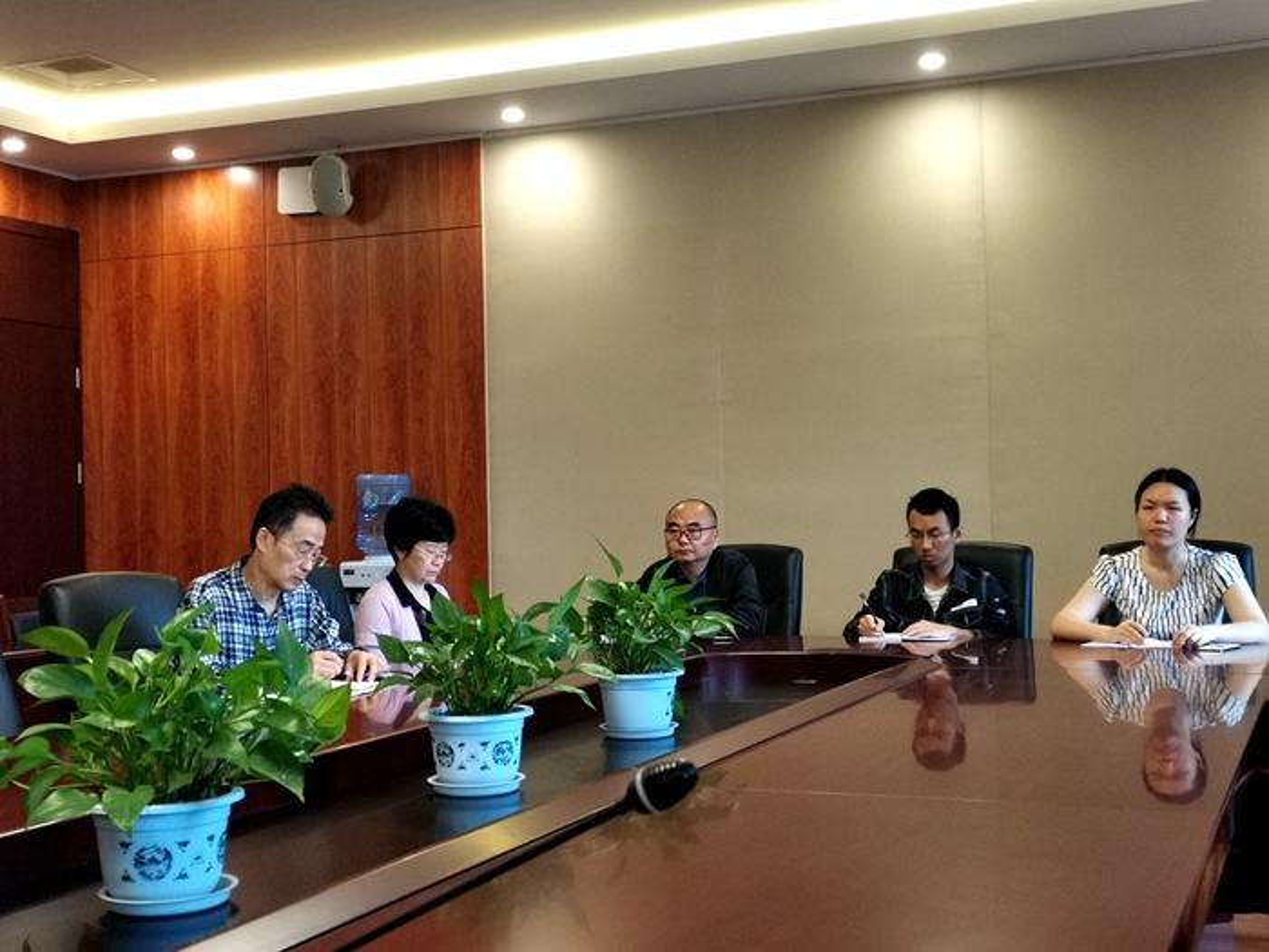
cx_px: 634
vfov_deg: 31.5
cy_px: 476
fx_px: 1686
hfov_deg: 41.2
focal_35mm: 46
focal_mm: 4.75
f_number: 1.8
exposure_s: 1/100
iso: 400
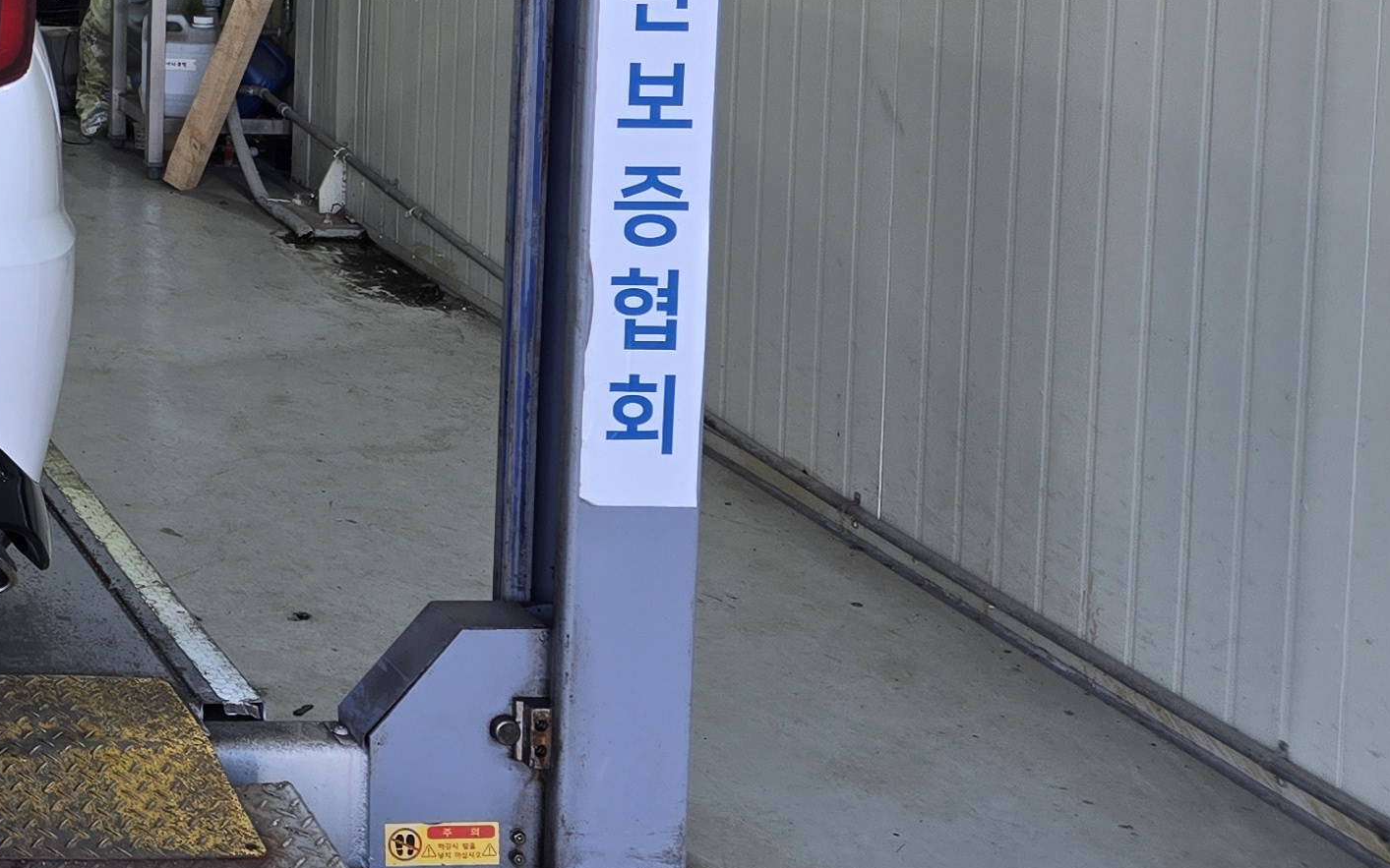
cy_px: -151
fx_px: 2614
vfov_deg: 18.0
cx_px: -550
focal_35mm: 69
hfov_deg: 24.7
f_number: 1.8
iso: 25
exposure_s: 1/127
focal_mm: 5.4
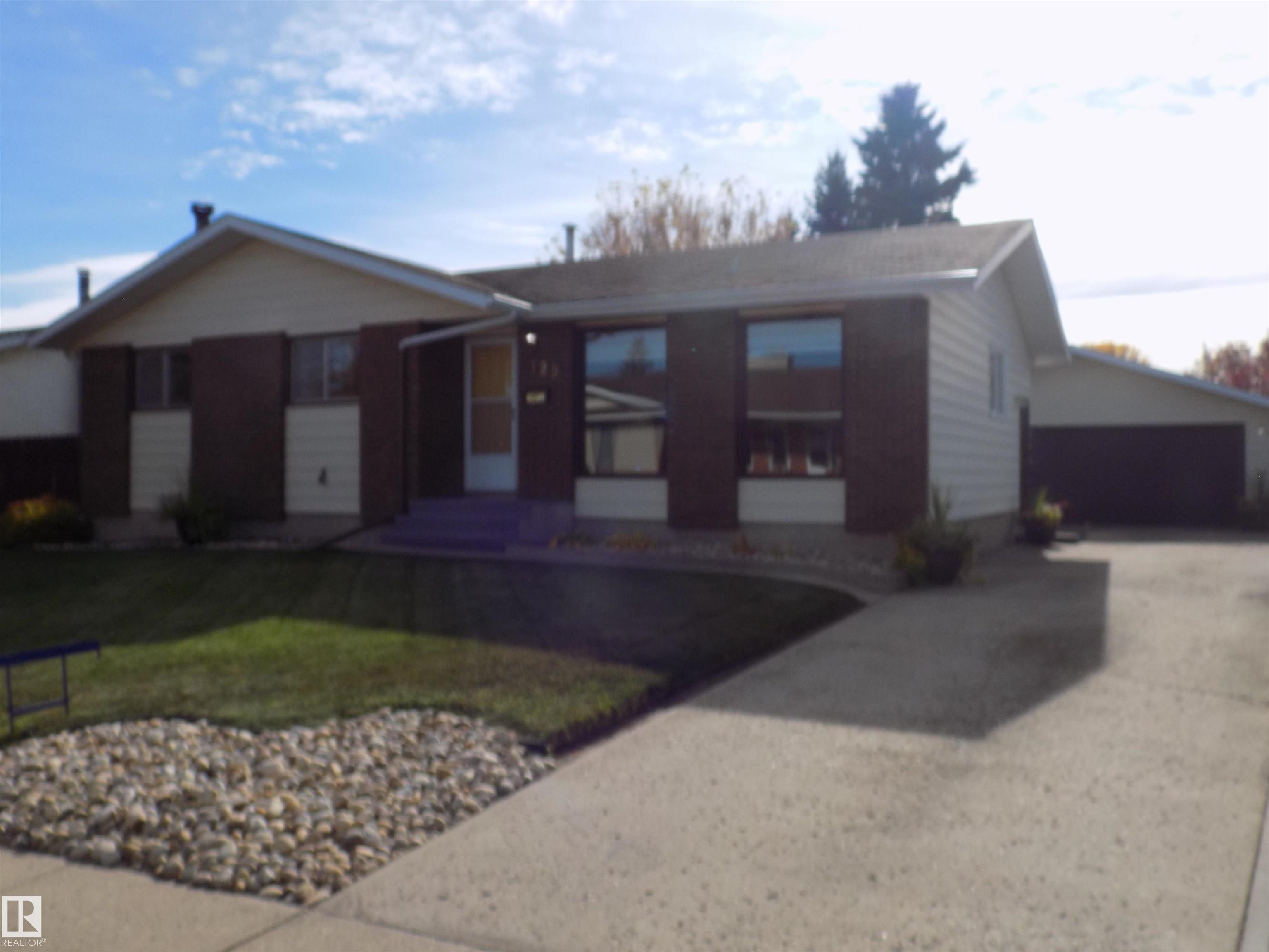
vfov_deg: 46.8
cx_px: 634
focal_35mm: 30
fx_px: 1100
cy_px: 476
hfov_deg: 60.0
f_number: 3.3
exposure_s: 1/1500
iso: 80
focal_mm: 5.3
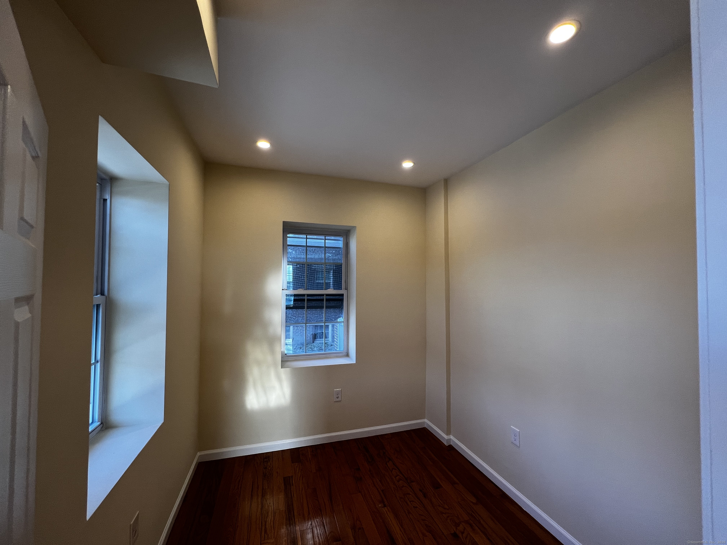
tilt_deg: +2.0
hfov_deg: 106.2
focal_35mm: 13
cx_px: 364
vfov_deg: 89.9
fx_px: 273
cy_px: 272
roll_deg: +0.0
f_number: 1.8
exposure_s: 1/120
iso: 64
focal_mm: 1.57
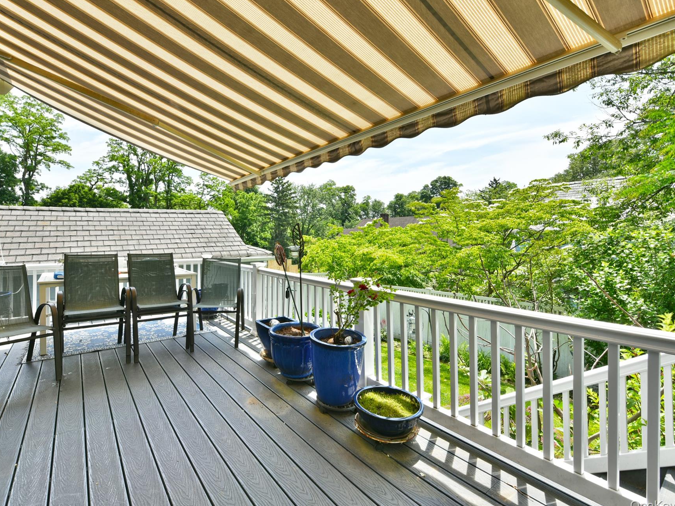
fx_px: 312
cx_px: 309
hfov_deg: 94.3
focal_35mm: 16
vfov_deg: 78.1
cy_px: 247
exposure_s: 1/125
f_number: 9
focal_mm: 14
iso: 125
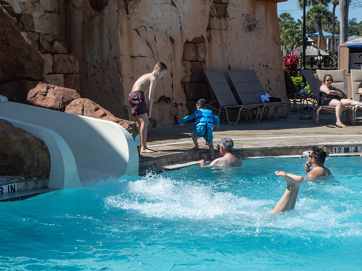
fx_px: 705
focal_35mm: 67
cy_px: 151
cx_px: 85
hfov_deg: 28.3
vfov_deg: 21.8
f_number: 5.6
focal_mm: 7.8
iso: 80
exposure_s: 1/500
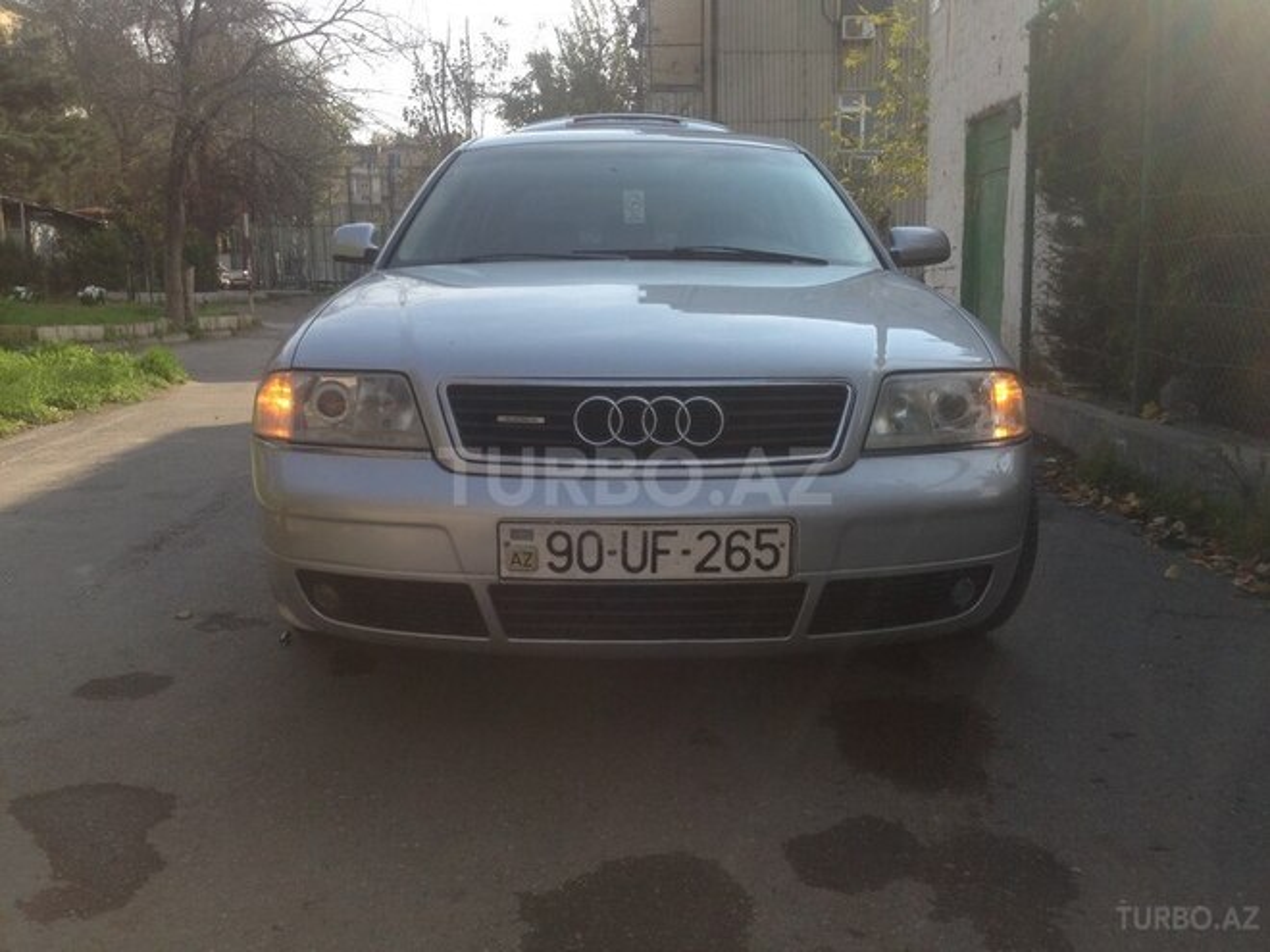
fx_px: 1211
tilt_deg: -8.0
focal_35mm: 33
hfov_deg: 55.4
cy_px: 476
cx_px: 635
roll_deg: +0.5
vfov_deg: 42.9
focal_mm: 4.12
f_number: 2.4
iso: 50
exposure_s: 1/985
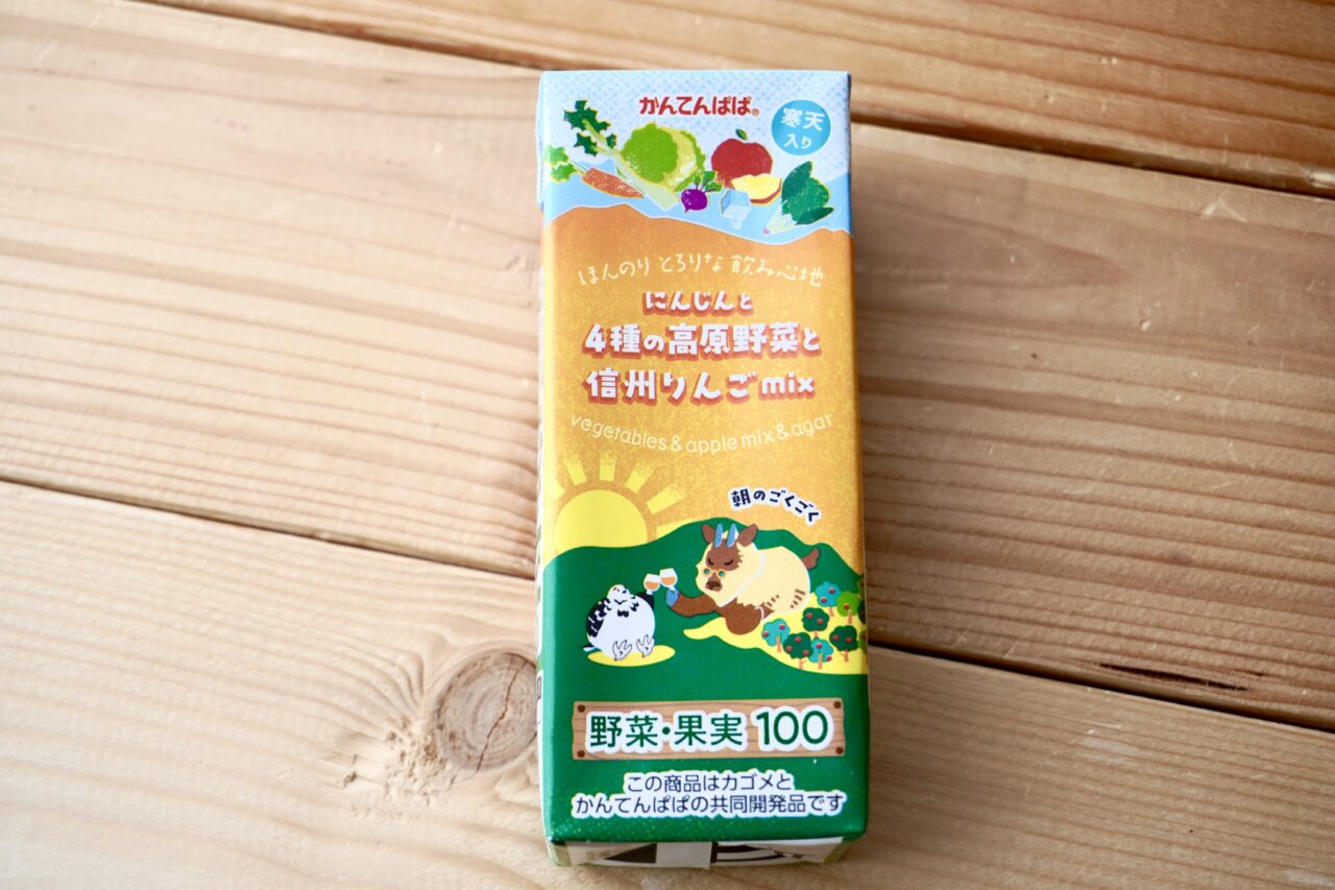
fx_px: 2447
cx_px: 668
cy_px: 445
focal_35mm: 66
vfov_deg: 20.6
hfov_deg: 30.5
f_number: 5.6
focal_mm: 44
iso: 125
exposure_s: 1/80
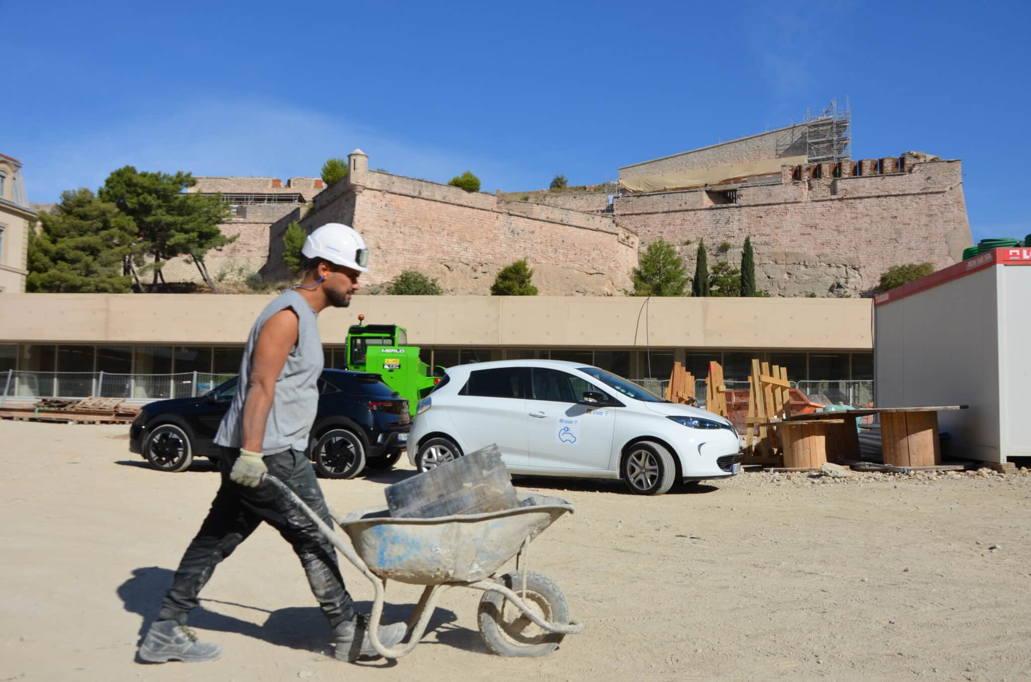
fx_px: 900
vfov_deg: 41.5
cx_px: 516
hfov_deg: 59.6
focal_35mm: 32
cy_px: 341
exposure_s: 1/320
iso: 100
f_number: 9
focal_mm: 21
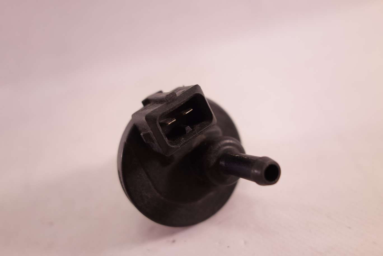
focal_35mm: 28
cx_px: 192
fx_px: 298
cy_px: 128
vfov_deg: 46.4
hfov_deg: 65.5
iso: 200
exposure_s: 1/100
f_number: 2.5
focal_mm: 10.4
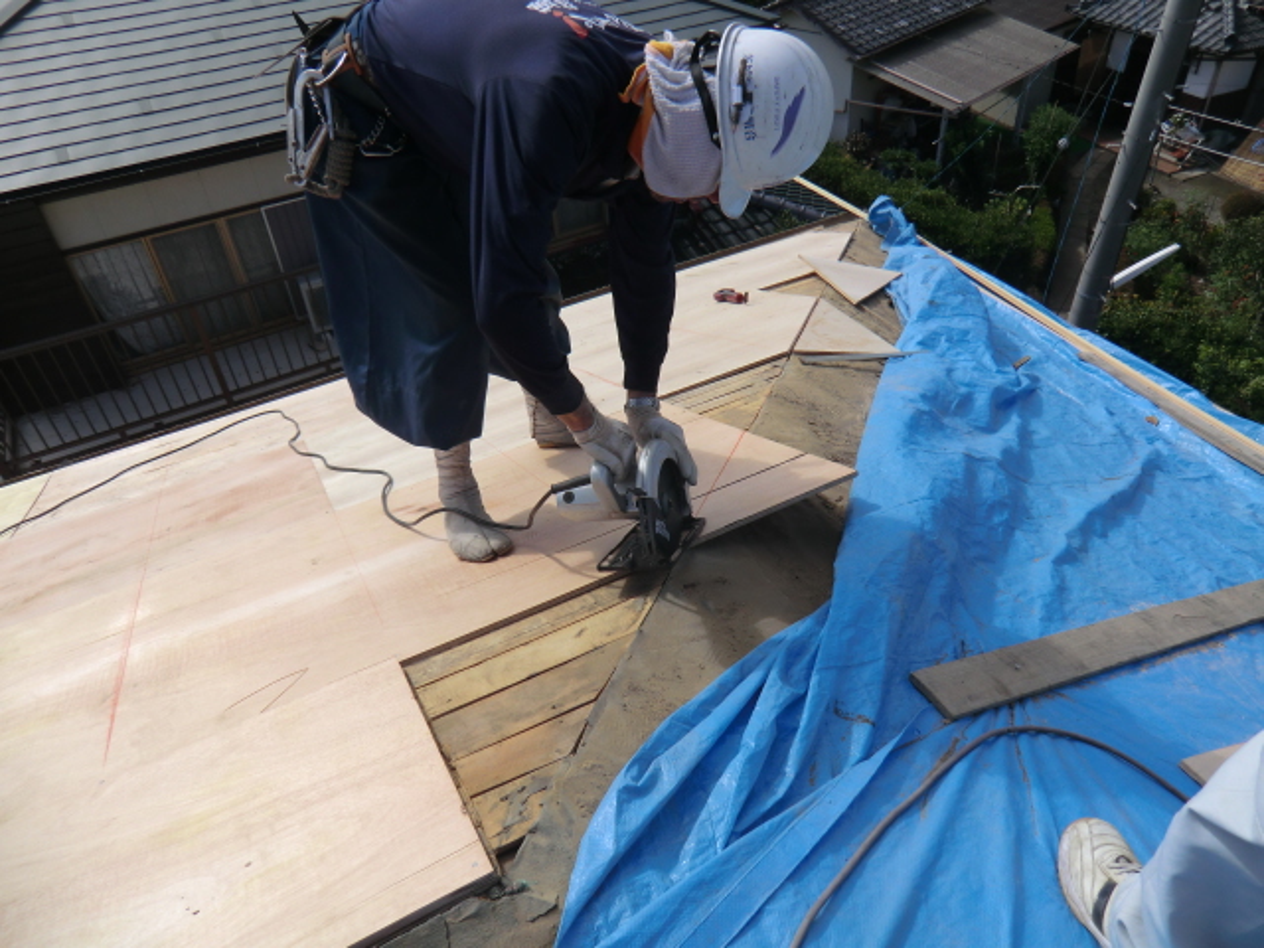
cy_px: 474
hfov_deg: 71.6
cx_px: 632
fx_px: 876
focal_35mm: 24
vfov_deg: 56.8
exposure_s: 1/200
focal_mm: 4.3
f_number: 7.5
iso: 64
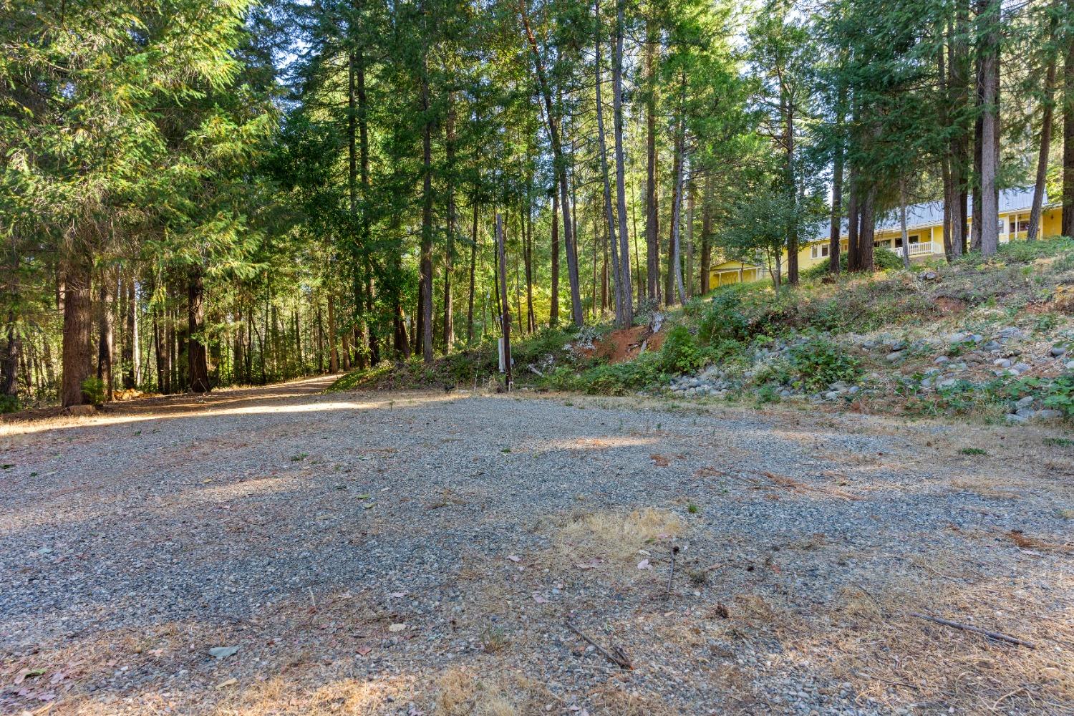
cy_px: 358
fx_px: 507
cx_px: 537
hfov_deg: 93.3
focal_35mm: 17
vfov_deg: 70.4
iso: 320
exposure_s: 1/30
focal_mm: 17
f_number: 8
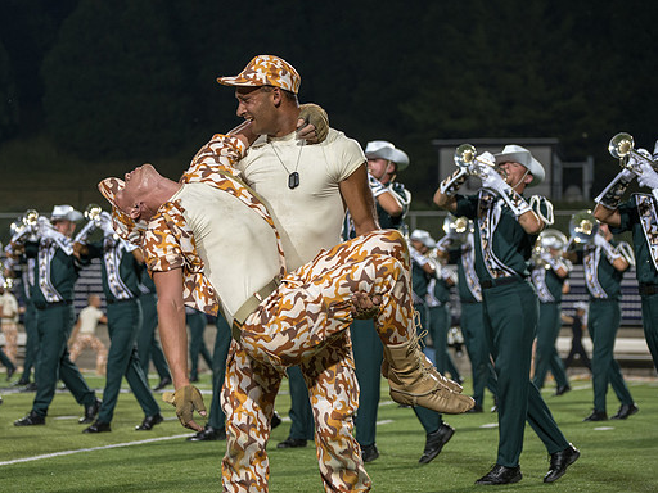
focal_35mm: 128
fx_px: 2433
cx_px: 272
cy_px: 204
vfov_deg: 11.6
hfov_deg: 15.4
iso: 2500
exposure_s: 1/160
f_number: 4.5
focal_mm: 100
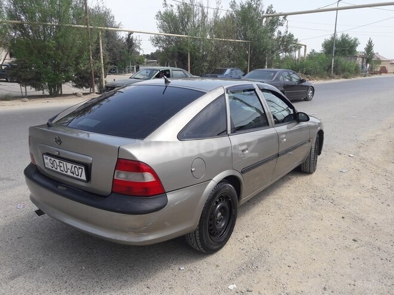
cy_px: 148
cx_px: 197
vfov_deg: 49.7
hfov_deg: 63.4
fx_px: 319
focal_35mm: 28
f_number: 1.9
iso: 40
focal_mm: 3.7
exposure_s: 1/1280
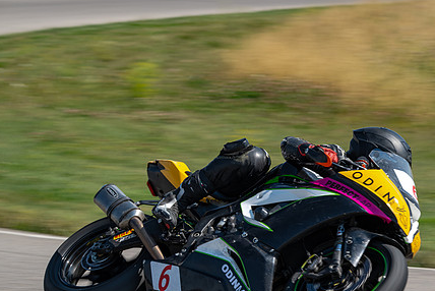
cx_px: 304
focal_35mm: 298
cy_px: 201
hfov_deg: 6.9
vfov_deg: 4.6
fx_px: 3603
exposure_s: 1/200
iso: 110
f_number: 13
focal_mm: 200
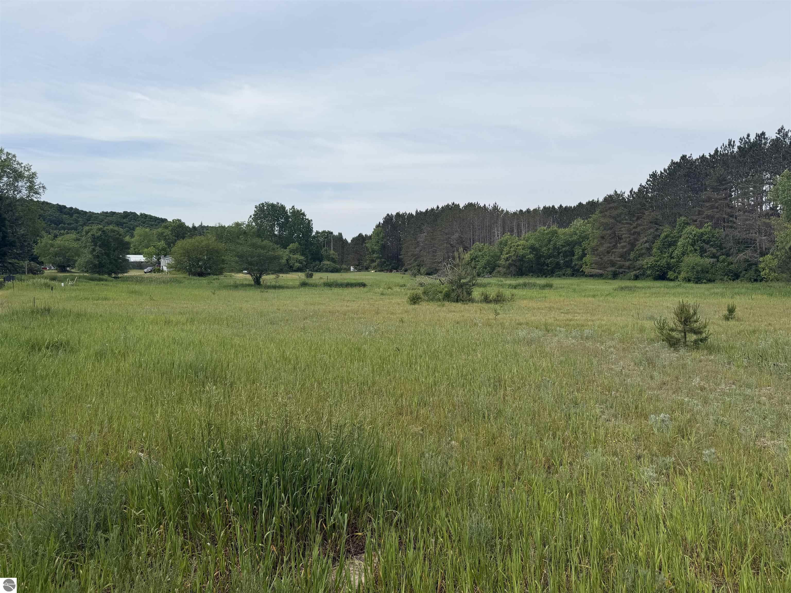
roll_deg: +0.9
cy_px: 296
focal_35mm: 24
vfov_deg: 56.8
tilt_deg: -3.4
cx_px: 396
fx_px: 548
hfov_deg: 71.6
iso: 80
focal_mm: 6.76
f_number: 1.78
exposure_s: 1/5319
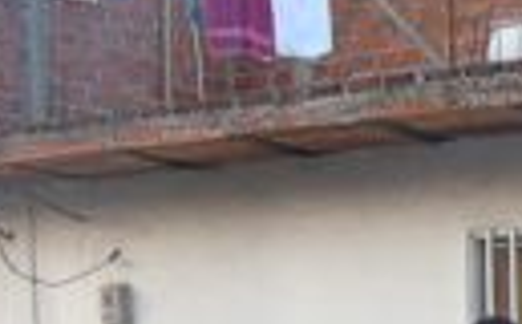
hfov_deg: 19.3
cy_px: 577
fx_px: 1462
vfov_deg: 11.7
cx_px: 595
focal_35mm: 103
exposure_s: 1/50
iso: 80
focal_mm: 4.4
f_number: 3.4
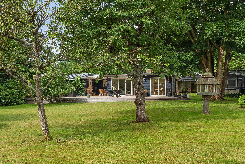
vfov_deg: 36.9
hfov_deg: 53.1
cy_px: 82
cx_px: 122
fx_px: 245
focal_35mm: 36
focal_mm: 24
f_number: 8
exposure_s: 1/200
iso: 200
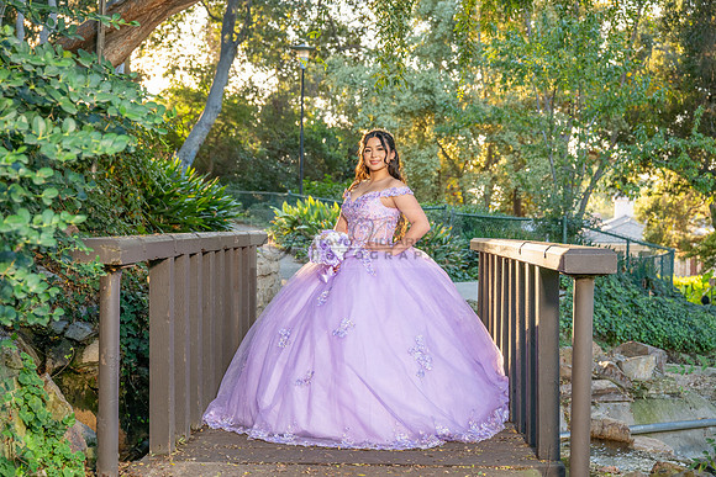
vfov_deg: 27.5
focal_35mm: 49
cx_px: 358
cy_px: 238
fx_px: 975
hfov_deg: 40.3
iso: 400
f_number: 4.5
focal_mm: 49
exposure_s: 1/200
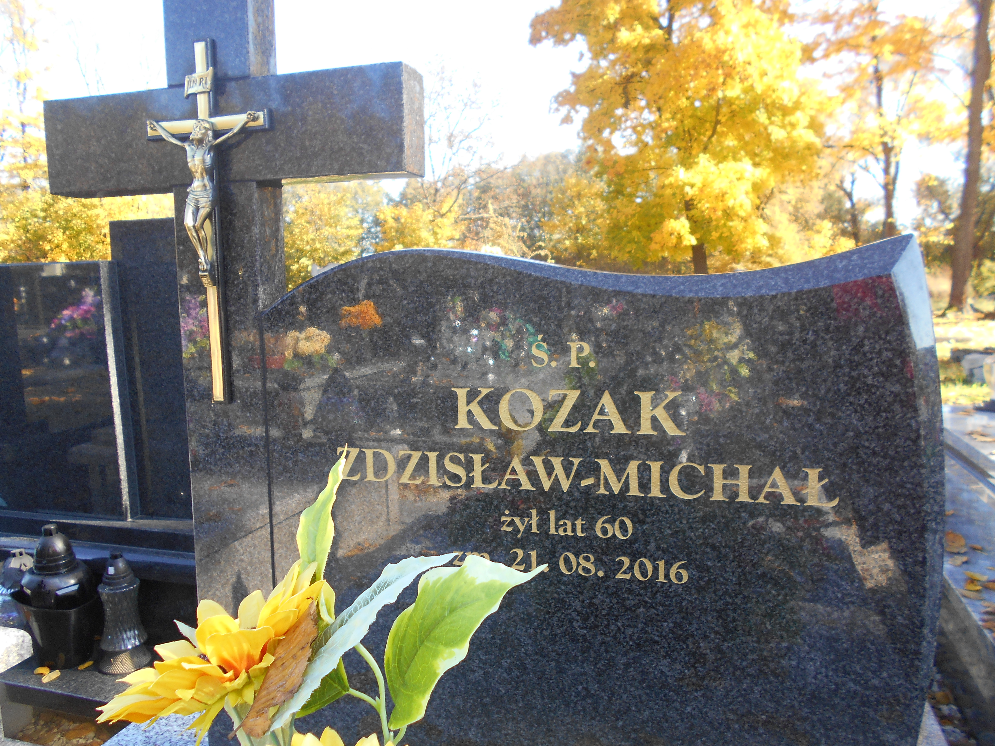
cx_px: 498
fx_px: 747
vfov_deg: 53.1
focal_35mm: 26
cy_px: 373
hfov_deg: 67.3
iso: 80
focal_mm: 4.6
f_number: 3.2
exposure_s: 1/100
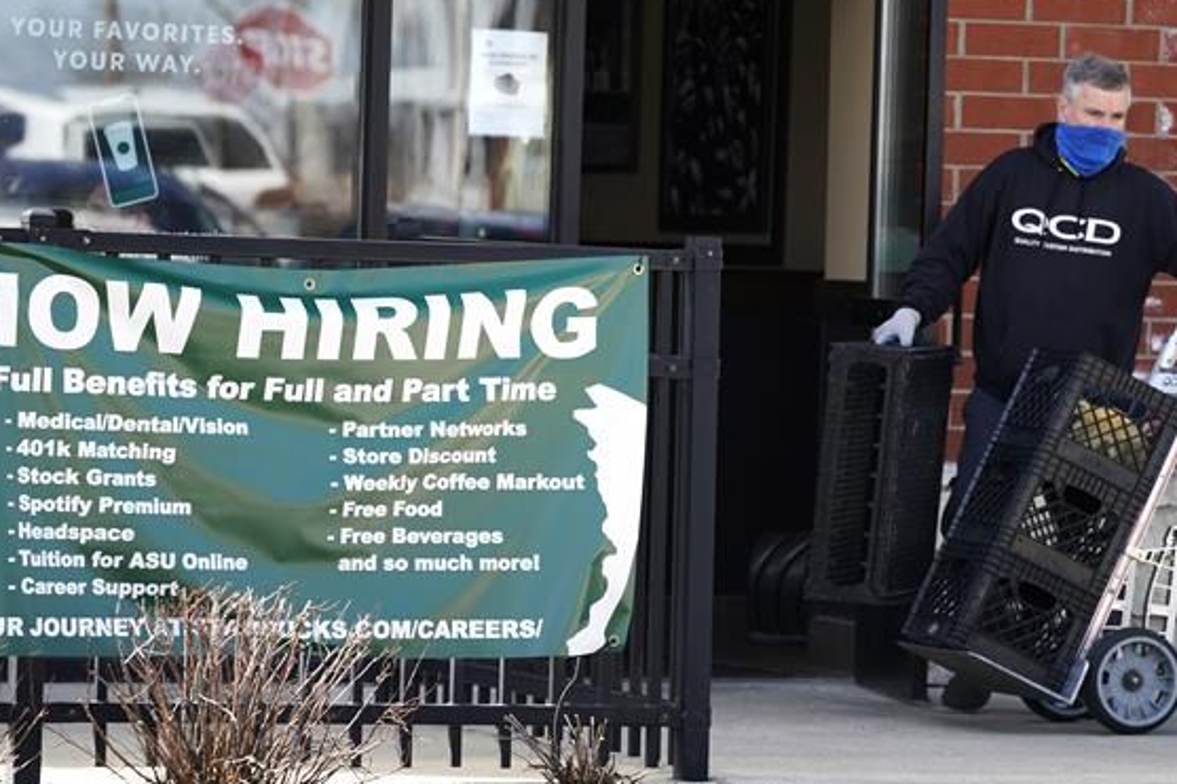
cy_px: 360
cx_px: 621
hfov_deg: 9.2
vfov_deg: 6.1
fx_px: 7321
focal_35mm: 224
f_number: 5.6
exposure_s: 1/1250
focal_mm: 192
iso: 1000
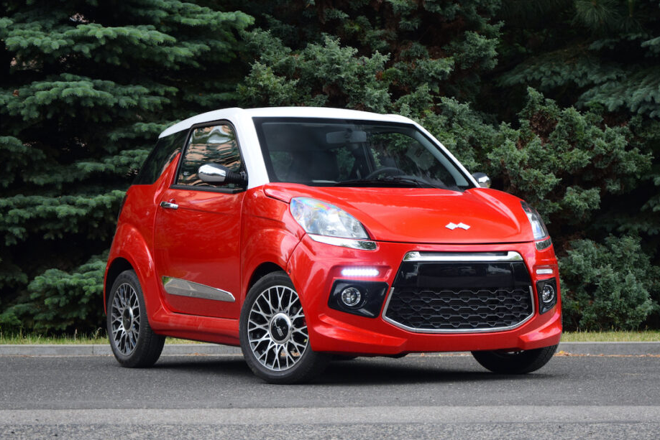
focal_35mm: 97
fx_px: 1779
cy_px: 239
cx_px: 349
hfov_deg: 21.0
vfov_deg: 14.1
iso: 400
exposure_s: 1/250
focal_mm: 58
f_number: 5
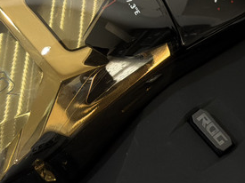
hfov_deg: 14.5
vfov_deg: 10.9
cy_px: 50
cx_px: 85
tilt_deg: -69.4
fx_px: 962
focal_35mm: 136
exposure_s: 1/40
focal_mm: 6.76
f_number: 1.78
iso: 200
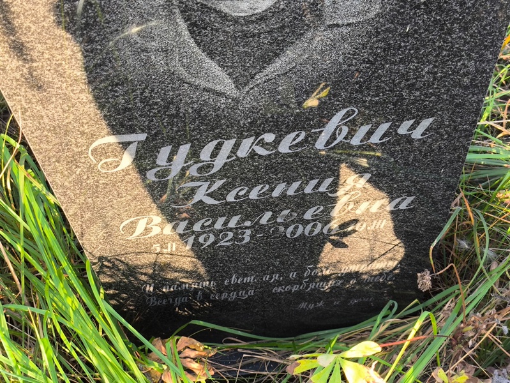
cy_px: 192
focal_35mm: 50
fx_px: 737
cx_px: 255
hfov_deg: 38.2
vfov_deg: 29.1
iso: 64
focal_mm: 4.71
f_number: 1.7
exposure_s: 1/100
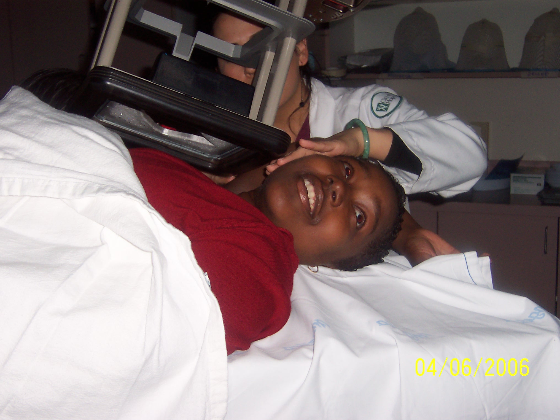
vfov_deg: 21.9
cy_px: 210
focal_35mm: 67
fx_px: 1084
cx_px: 280
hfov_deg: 29.0
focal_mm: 10.4
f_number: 3.4
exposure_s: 1/60
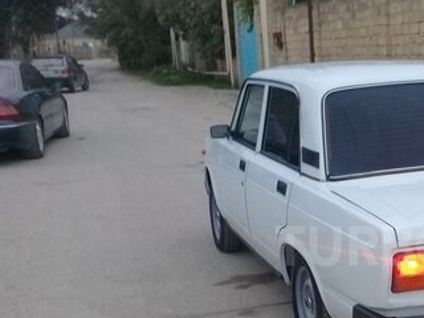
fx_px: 784
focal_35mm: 64
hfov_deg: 28.6
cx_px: 411
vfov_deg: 22.7
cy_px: 246
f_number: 2.2
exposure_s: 1/33
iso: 80
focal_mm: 3.3
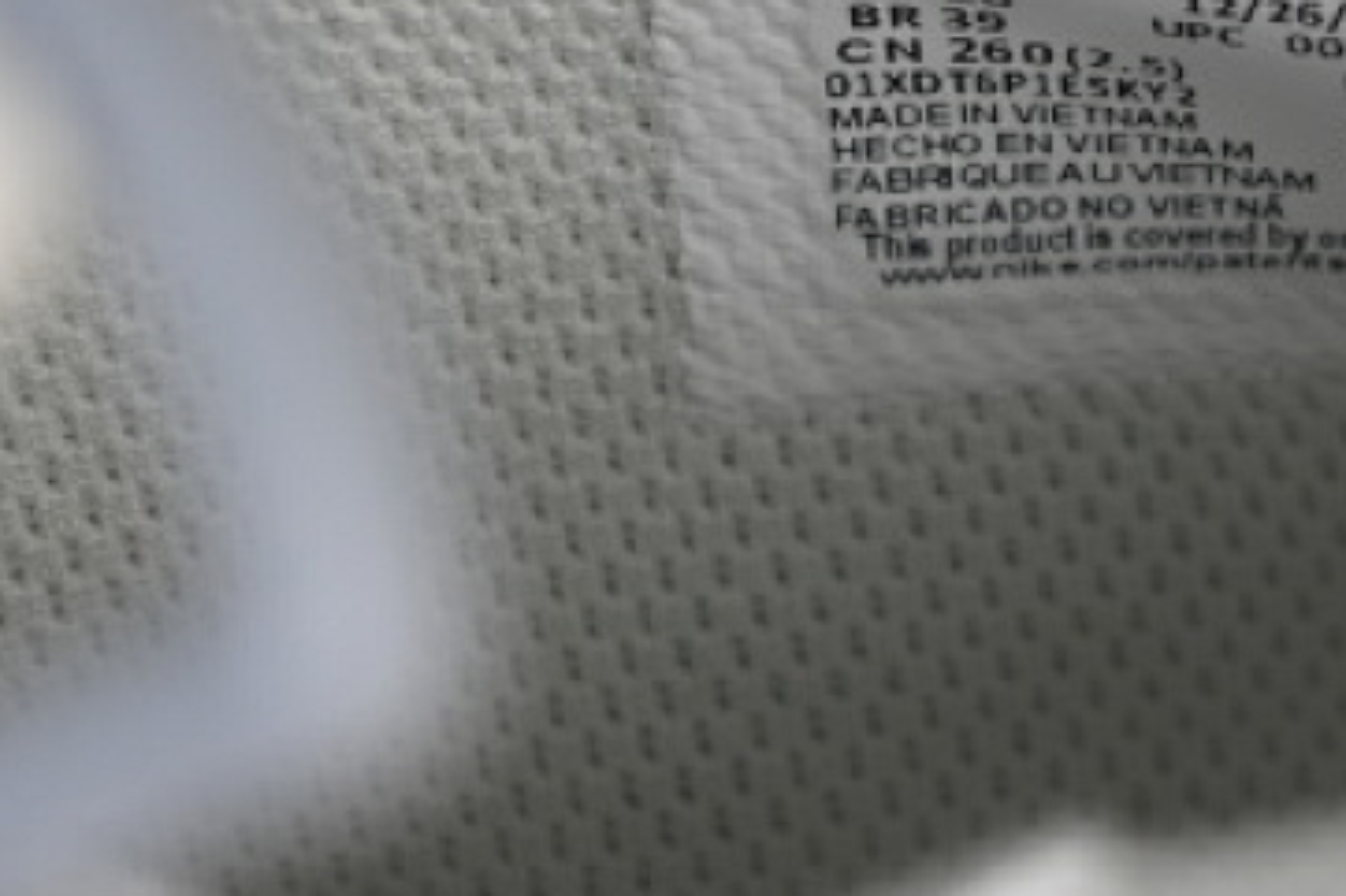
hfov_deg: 9.1
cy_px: 115
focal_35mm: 224
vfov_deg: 6.1
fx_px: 8371
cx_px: 1253
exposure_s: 1/80
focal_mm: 50
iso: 160
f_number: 7.1
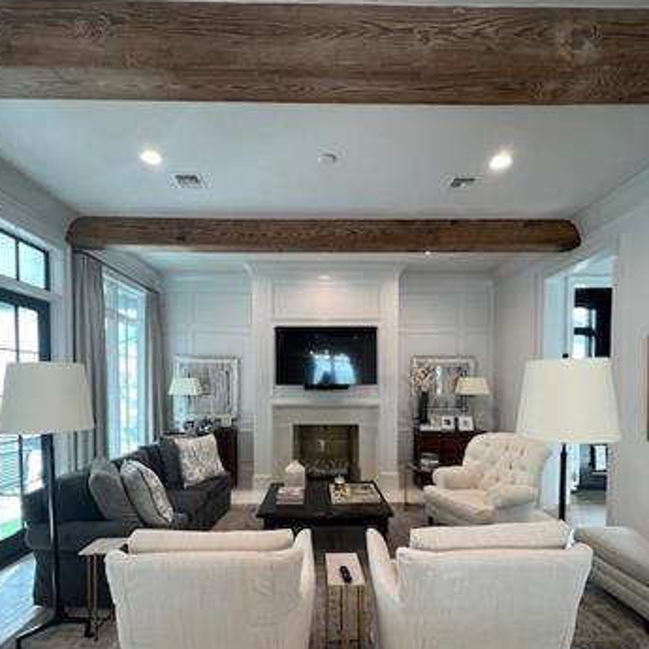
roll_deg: +0.1
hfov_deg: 87.4
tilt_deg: -1.6
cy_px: 399
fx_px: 339
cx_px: 325
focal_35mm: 16
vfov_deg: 86.0
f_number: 1.8
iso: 200
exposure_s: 1/120
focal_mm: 1.57
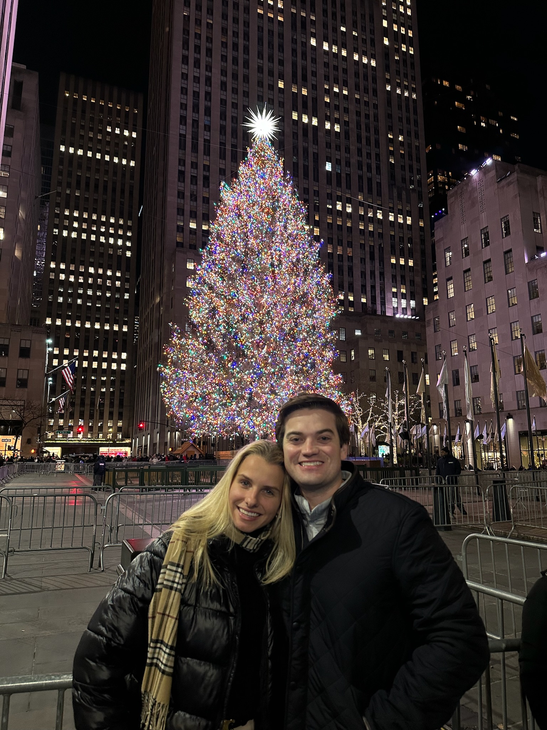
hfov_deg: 56.8
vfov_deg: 71.6
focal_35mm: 24
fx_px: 506
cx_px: 274
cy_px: 365
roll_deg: +0.7
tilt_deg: +10.1
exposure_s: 1/60
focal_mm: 6.86
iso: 200
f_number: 1.78
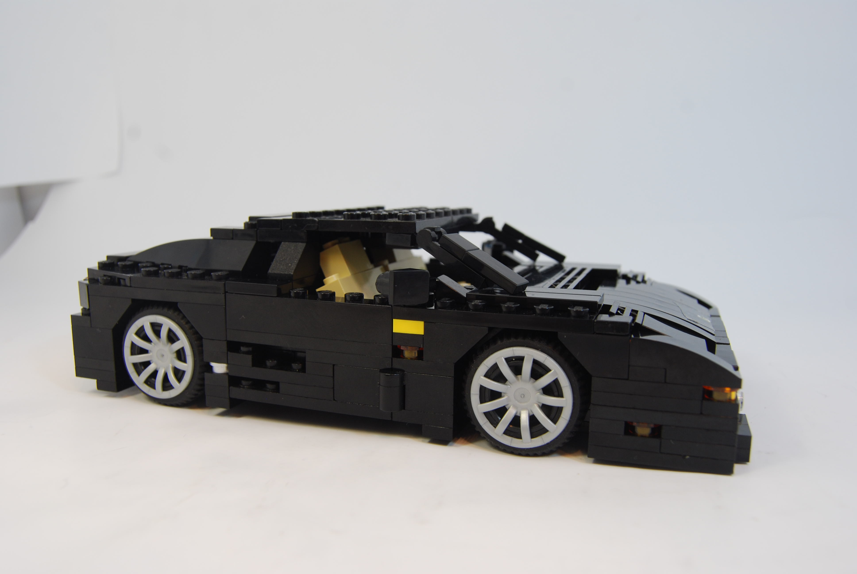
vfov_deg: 43.7
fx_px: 715
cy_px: 287
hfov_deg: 61.9
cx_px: 428
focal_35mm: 30
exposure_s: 1/60
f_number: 7.1
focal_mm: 20
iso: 200
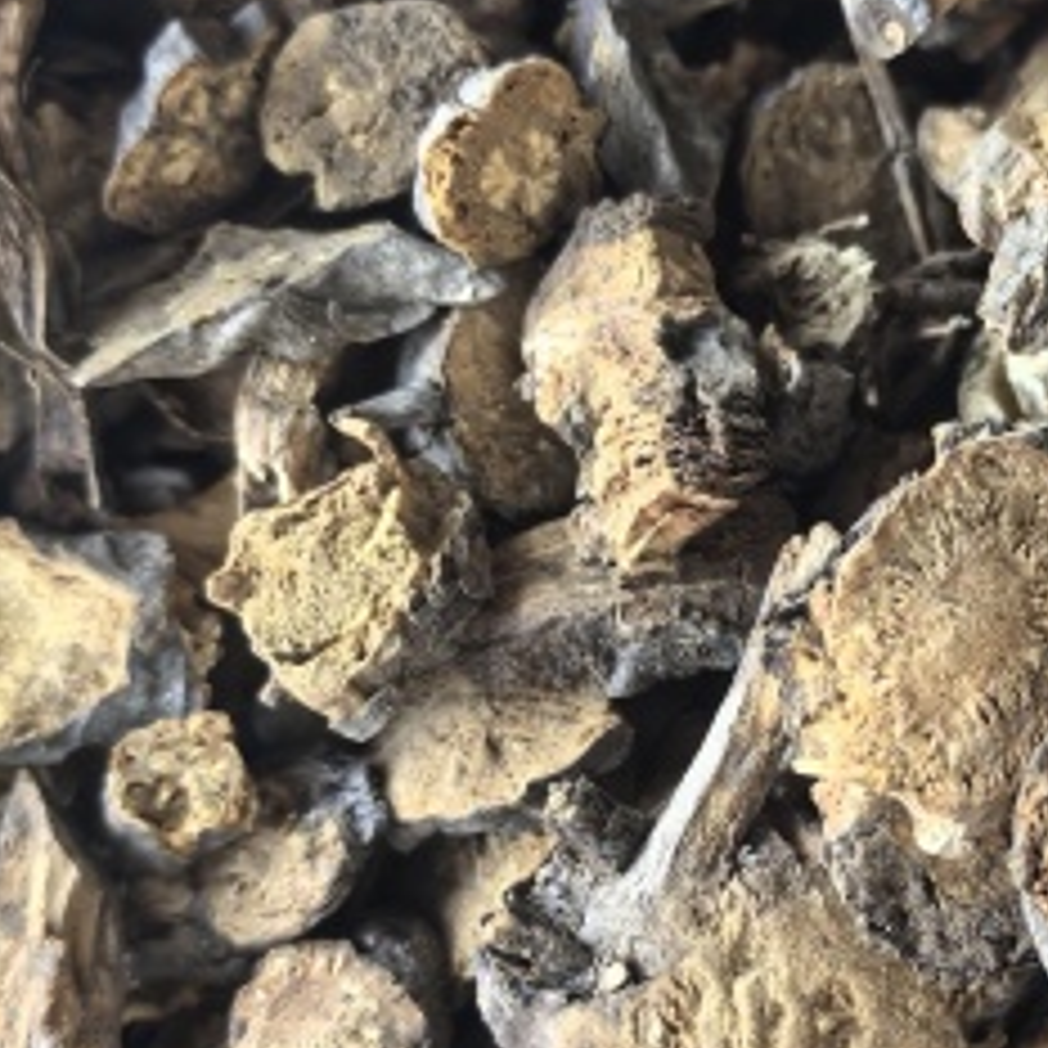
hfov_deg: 20.8
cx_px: 900
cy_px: 486
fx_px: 2809
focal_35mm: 82
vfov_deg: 21.1
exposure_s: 1/100
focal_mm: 5.75
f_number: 2
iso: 250
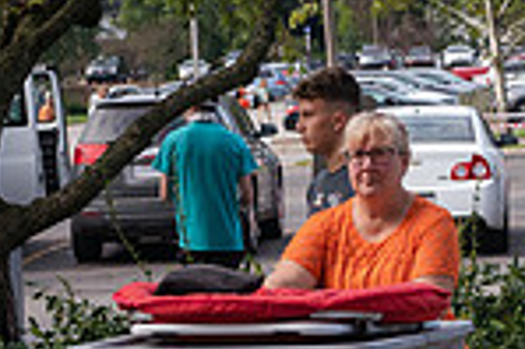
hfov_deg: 9.6
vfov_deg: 6.4
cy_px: 301
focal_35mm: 214
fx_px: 3117
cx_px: 483
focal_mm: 55
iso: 200
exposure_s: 1/400
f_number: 5.6
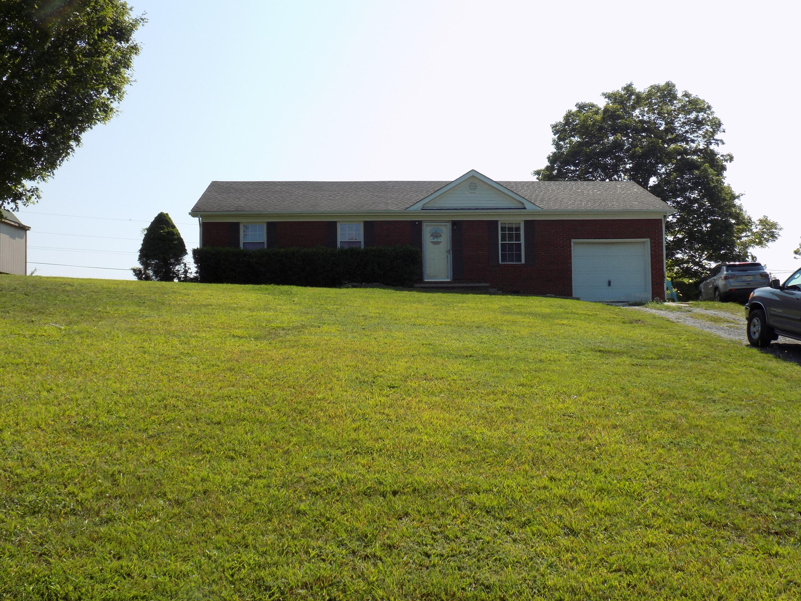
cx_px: 400
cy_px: 300
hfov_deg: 54.0
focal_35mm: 34
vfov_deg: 41.8
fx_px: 787
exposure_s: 1/800
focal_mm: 6.1
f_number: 3.4
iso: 80
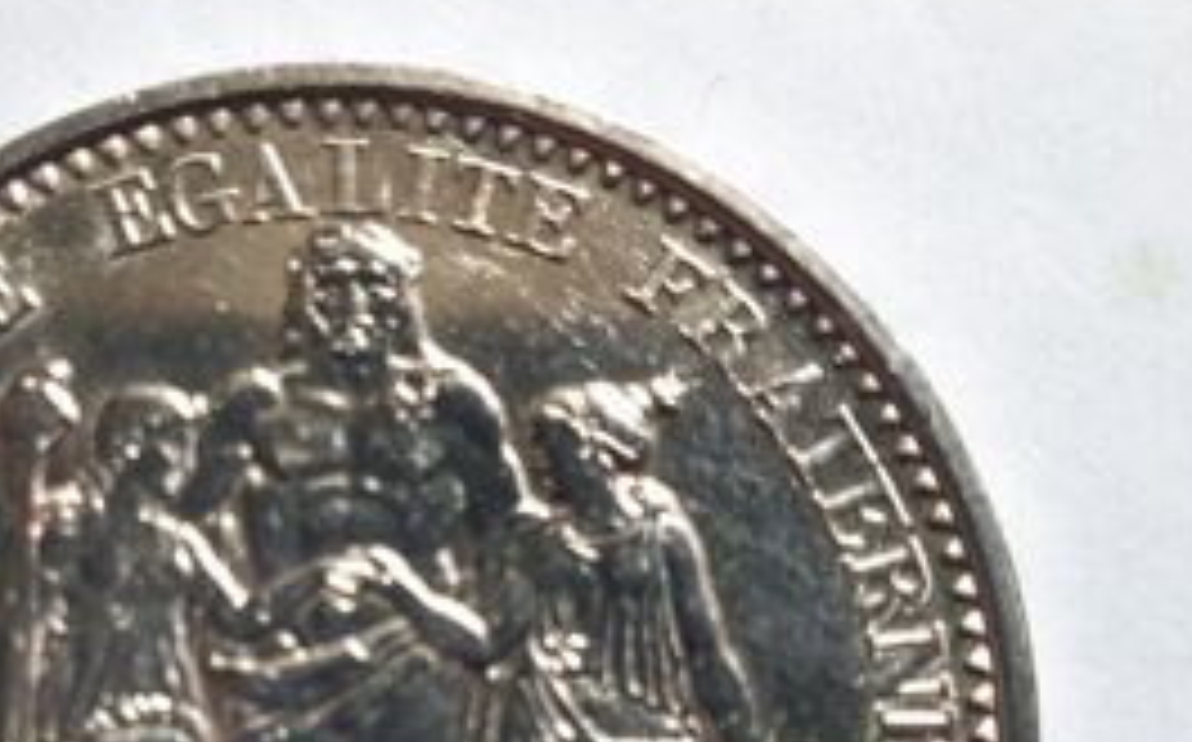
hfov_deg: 38.6
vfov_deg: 24.6
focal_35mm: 50
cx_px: 211
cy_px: 746
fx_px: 1623
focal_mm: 4.3
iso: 250
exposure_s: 1/50
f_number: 2.4
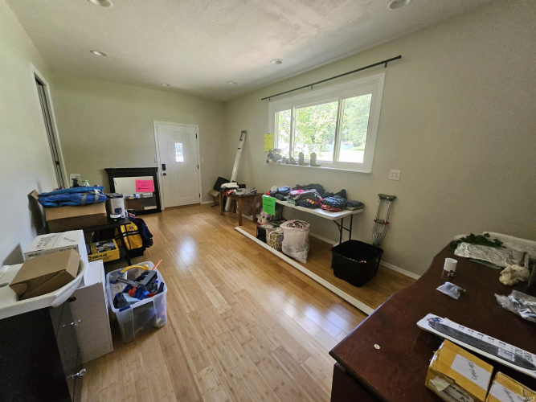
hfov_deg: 106.2
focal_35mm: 13
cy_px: 201
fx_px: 201
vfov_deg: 89.9
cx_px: 268
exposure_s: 1/100
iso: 500
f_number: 2.2
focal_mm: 1.74
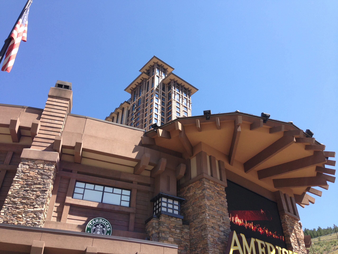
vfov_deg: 42.9
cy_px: 127
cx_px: 169
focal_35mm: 33
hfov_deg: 55.4
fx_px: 322
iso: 50
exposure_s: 1/577
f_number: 2.4
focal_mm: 4.13
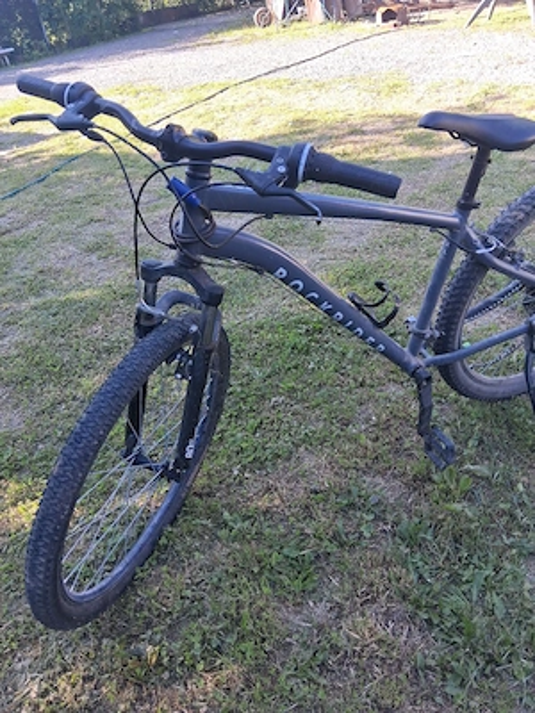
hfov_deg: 53.1
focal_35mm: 26
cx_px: 268
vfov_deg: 67.3
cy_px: 356
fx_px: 536
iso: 32
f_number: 1.8
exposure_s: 1/100
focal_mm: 3.98
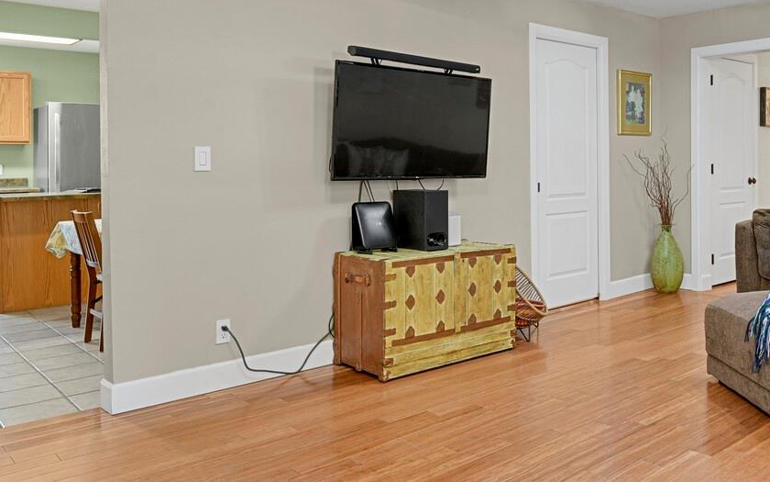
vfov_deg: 37.9
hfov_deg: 55.9
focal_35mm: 33
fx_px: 693
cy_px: 157
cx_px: 558
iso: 250
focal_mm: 17
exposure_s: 10
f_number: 8
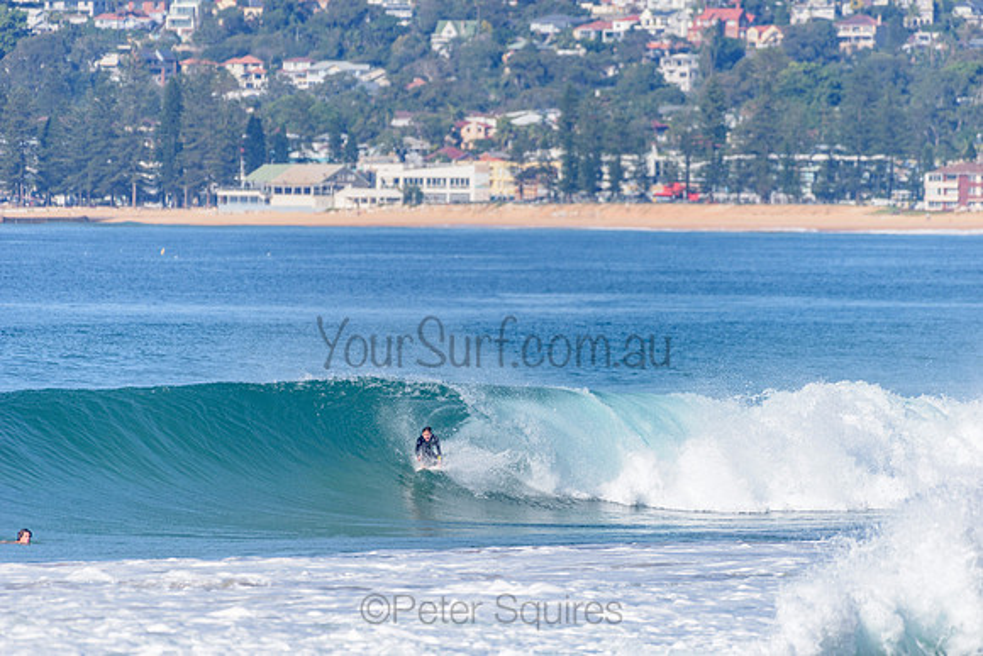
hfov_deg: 4.1
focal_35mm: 500
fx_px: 13655
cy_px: 328
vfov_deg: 2.8
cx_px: 492
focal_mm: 500
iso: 140
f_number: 5.6
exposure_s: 1/2000
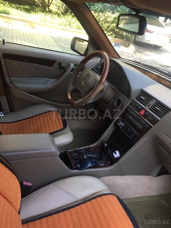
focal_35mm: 29
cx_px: 86
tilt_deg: -26.7
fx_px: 191
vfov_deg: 61.7
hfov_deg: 48.2
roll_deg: -18.4
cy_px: 114
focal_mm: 4.15
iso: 32
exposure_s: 1/100
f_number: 2.2
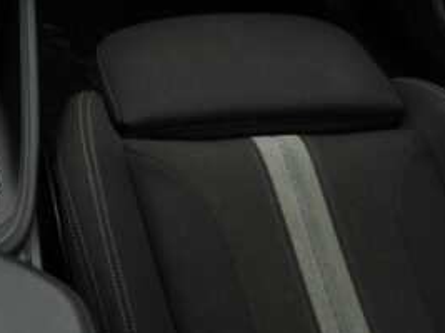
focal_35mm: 64
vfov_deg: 20.8
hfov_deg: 26.4
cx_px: -110
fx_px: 822
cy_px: -105
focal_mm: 4.3
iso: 100
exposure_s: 1/200
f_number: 2.8
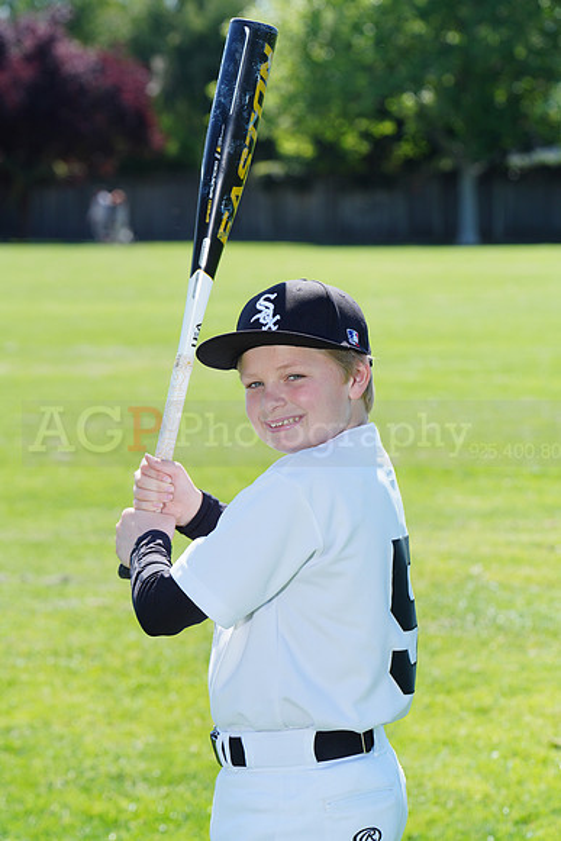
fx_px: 3714
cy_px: 420
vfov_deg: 12.9
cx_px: 280
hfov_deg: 8.6
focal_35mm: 159
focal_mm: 159
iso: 200
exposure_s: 1/250
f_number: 9
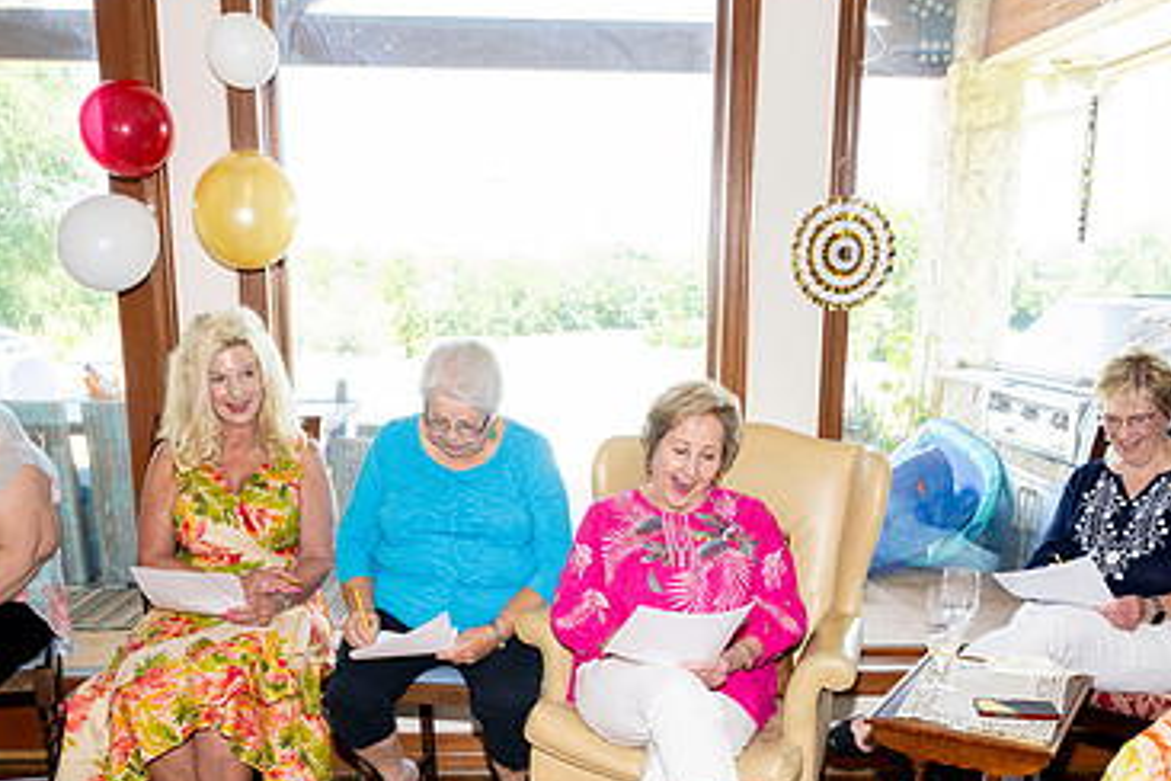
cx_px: 617
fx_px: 1236
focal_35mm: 38
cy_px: 571
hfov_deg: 50.7
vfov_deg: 34.4
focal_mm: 24
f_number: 6.3
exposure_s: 1/80
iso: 640
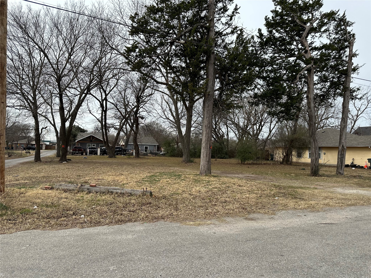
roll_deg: -2.0
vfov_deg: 56.8
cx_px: 186
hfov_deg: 71.6
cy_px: 139
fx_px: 257
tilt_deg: +2.7
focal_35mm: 24
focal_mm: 6.86
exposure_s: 1/2155
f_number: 1.78
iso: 80
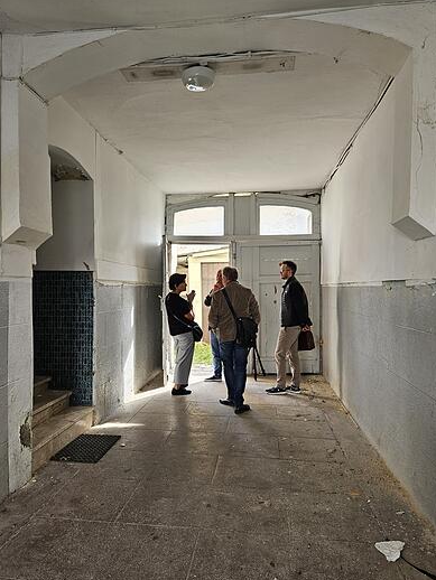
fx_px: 403
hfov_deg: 56.9
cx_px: 220
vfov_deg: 71.6
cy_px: 296
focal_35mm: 24
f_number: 1.8
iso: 40
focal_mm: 5.4
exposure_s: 1/100
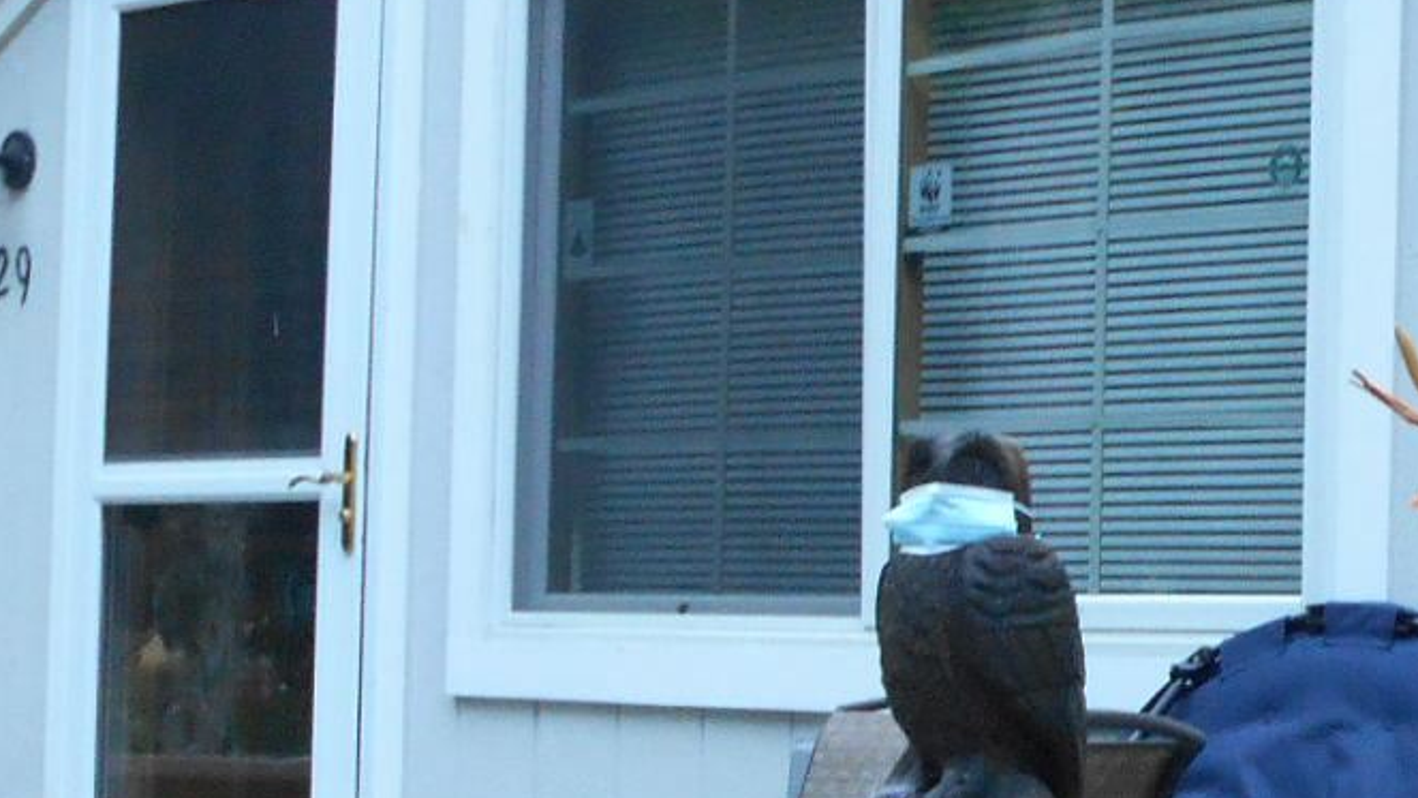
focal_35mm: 97
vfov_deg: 12.4
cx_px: 1223
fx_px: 3647
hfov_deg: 21.6
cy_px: 697
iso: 220
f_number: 3.2
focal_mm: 4.6
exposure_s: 1/30
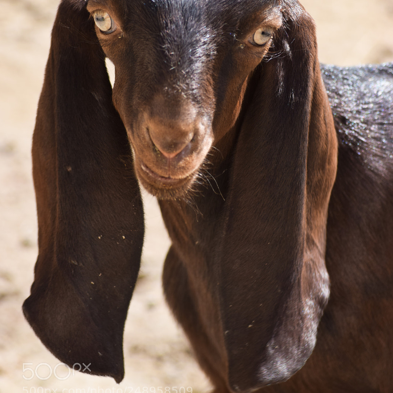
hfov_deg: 5.7
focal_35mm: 307
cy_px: 124
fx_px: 3943
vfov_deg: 5.7
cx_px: 196
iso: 100
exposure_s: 1/200
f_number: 7.1
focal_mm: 160
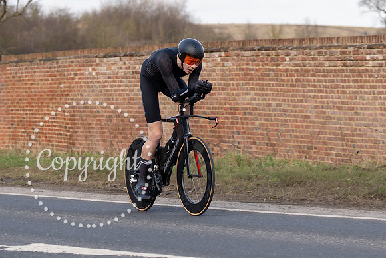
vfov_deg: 7.3
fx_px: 2029
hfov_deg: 10.9
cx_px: 176
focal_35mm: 189
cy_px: 96
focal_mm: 100
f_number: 4
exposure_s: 1/800
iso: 160
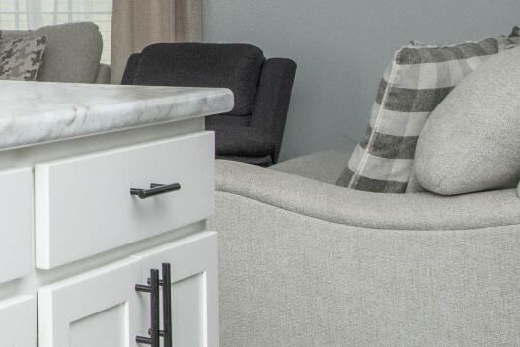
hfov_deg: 16.1
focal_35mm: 91
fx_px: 1315
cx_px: -577
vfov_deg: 14.6
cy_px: -55
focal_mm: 16
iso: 500
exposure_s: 1/250
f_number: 10
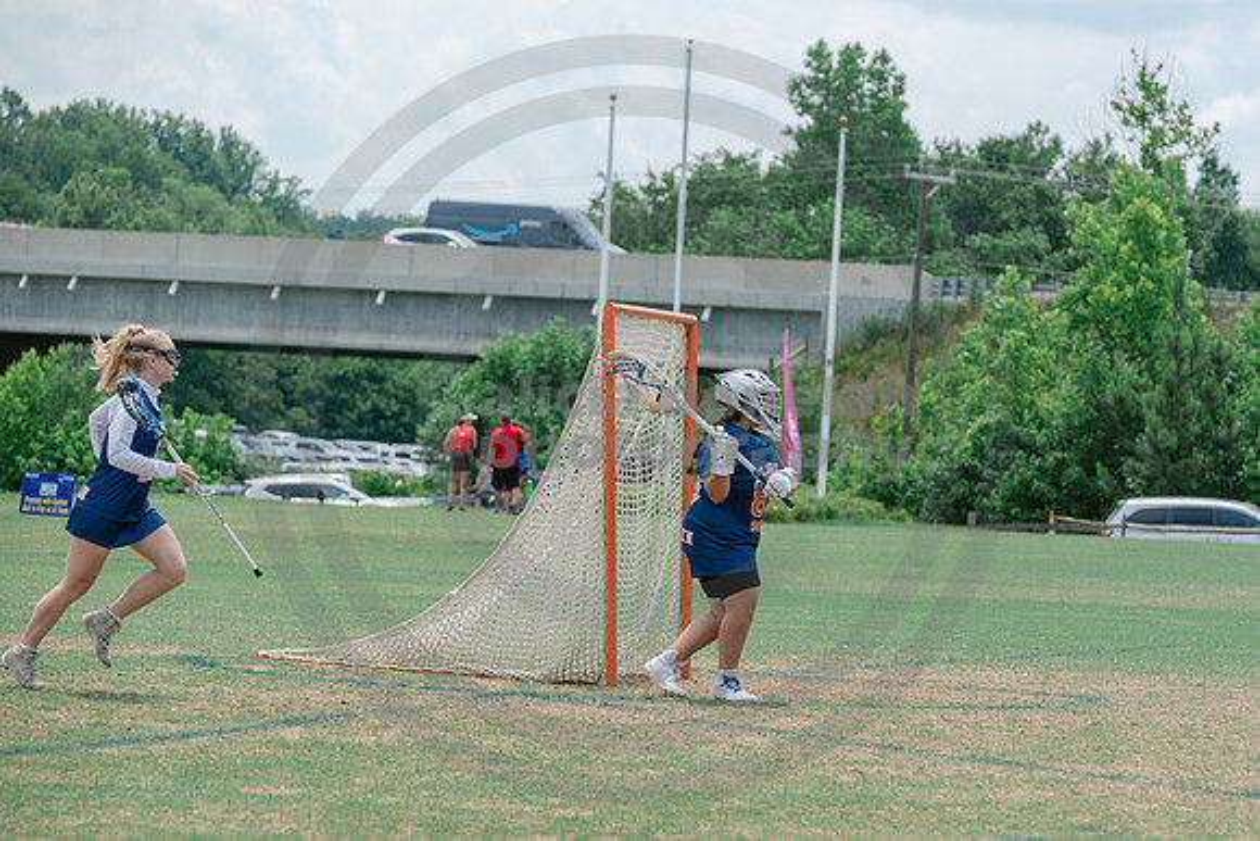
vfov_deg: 7.7
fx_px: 6249
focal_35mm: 179
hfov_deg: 11.5
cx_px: 750
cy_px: 500
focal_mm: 150
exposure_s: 1/1600
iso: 250
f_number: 5
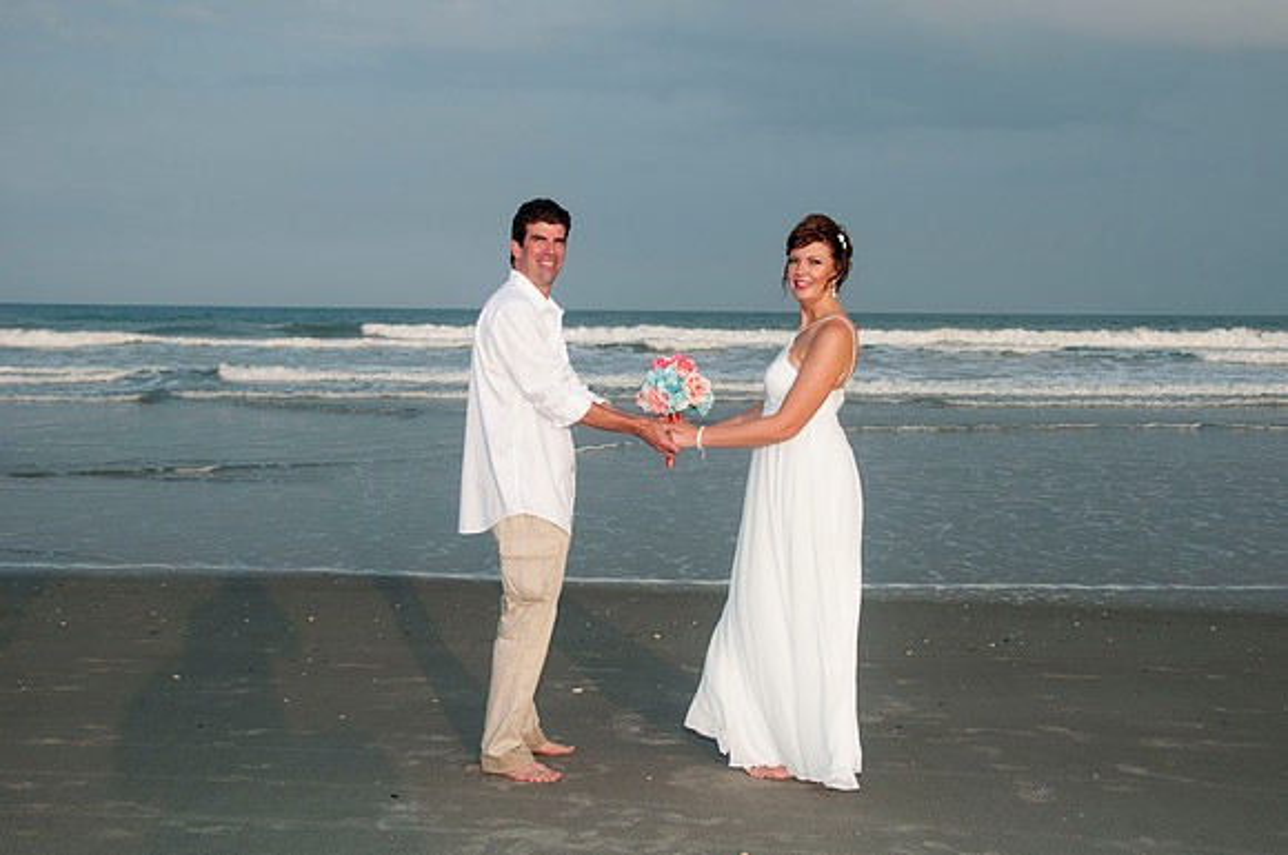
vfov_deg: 32.9
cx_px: 644
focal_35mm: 40
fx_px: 1447
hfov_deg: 48.0
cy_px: 428
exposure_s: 1/250
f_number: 7.1
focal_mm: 27
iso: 100
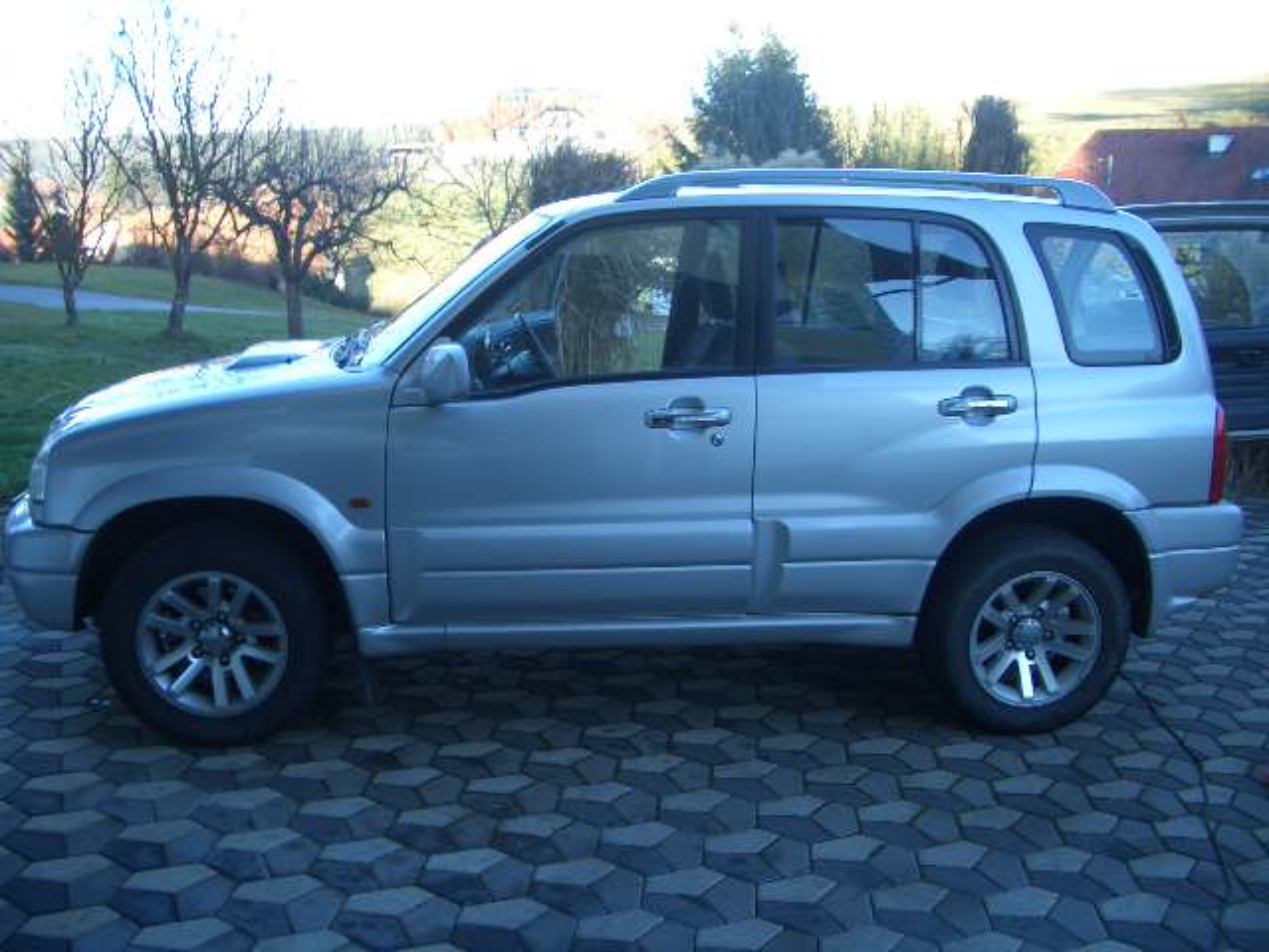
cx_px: 634
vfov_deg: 40.7
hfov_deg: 52.6
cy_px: 476
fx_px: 1283
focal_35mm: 35
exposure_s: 1/125
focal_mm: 5.8
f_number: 2.6
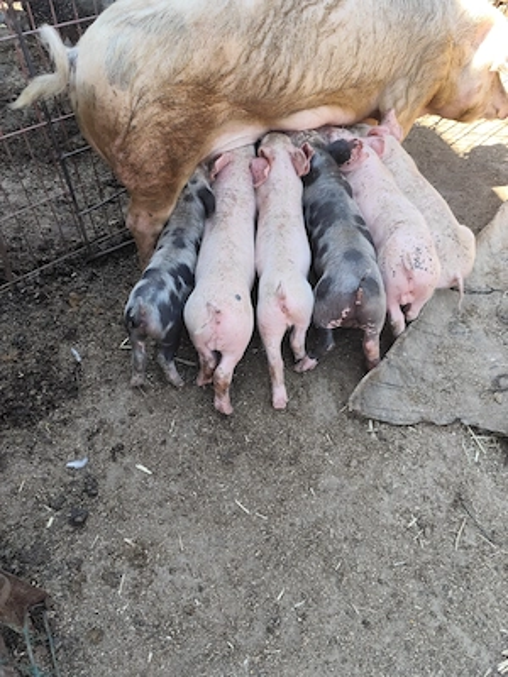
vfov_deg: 73.9
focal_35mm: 23
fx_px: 450
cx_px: 254
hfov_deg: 58.9
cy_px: 338
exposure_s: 1/142
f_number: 1.65
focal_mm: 6.19
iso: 50
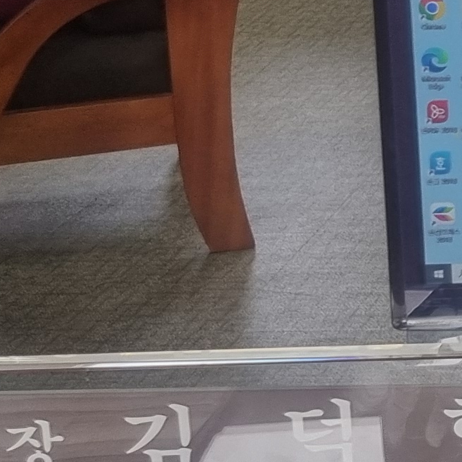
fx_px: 2129
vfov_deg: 12.3
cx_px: 1160
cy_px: 29
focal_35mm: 141
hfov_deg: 10.4
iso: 80
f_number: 1.8
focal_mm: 5.4
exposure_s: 1/120
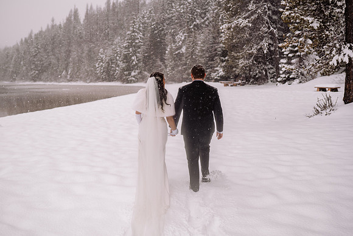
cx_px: 168
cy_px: 121
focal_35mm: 37
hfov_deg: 51.8
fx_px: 363
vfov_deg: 36.0
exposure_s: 1/200
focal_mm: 35
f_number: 2.5
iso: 100
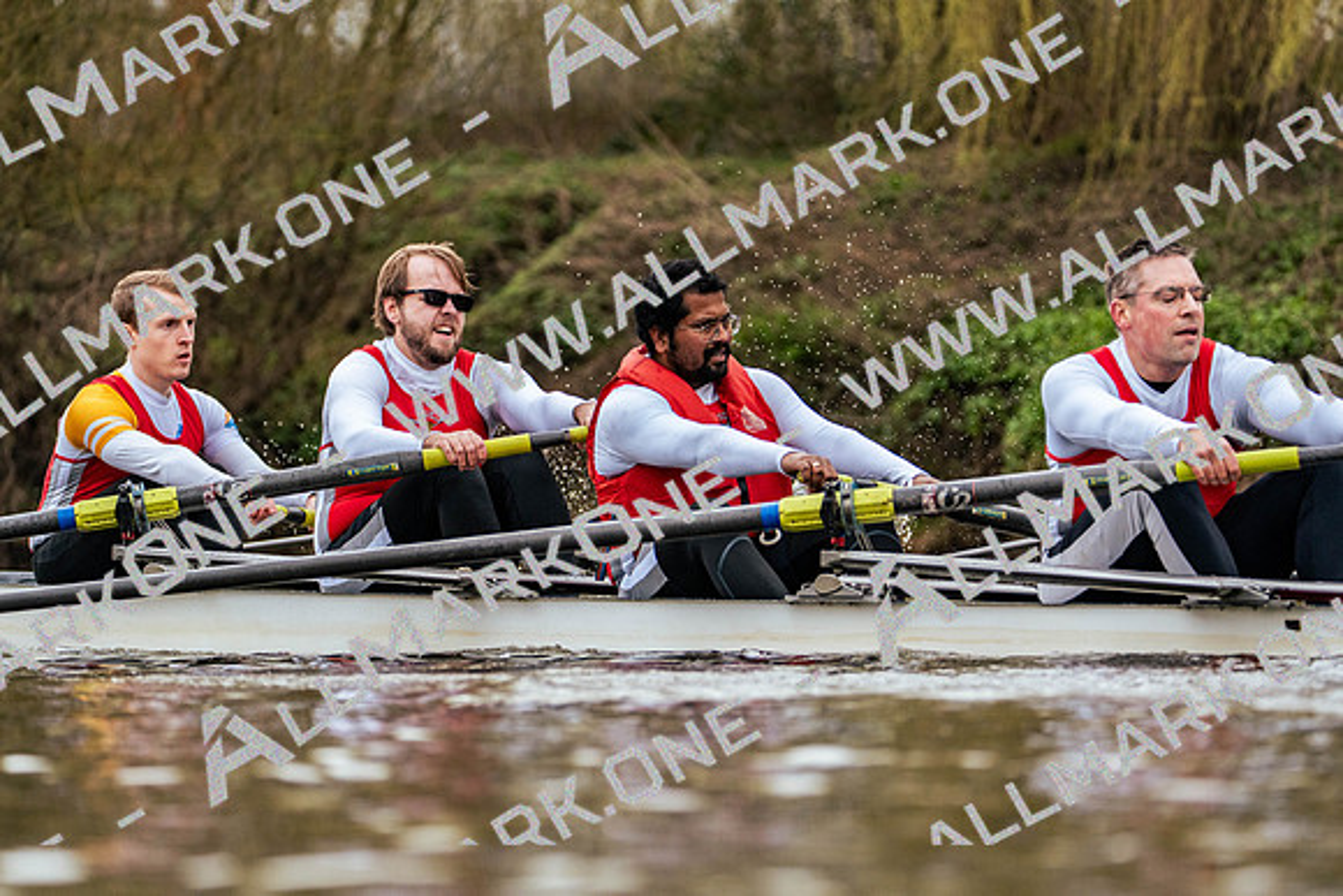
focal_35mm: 268
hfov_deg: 7.7
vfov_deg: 5.1
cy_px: 448
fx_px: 10000
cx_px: 672
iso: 2000
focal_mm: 268
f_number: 6.3
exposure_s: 1/2000
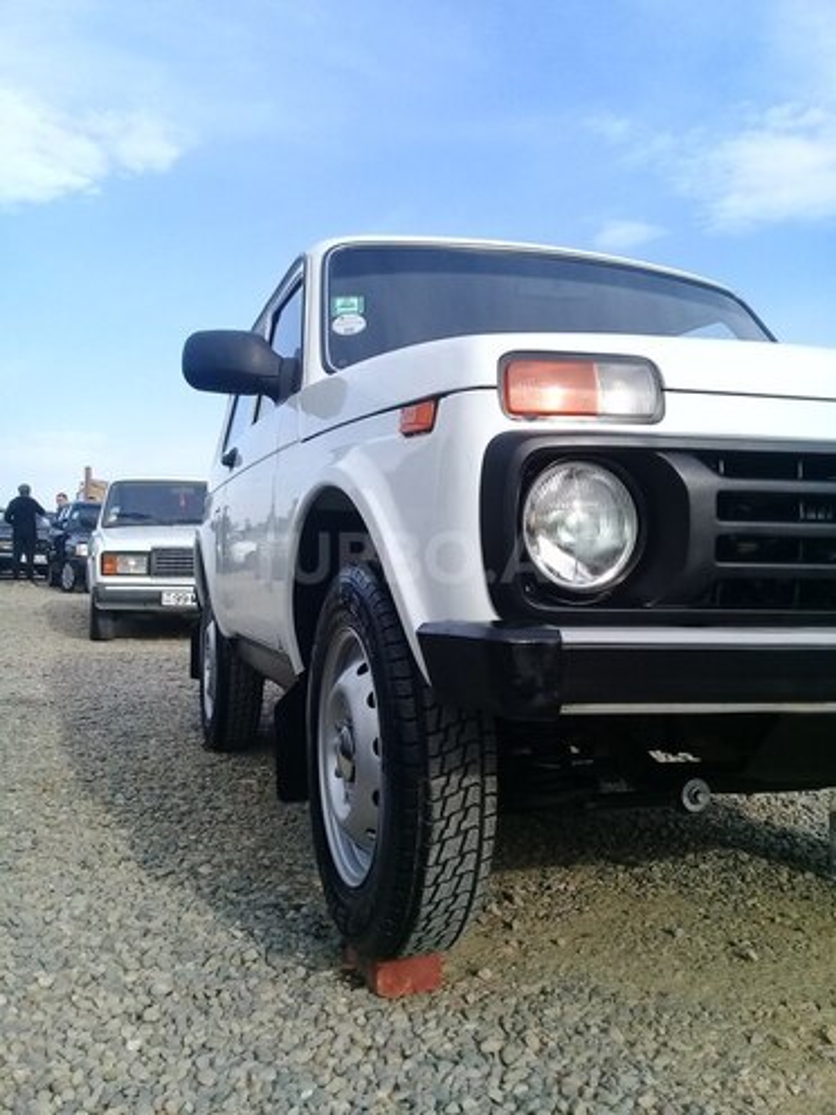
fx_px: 998
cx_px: 418
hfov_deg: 45.4
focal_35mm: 31
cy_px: 558
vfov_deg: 58.4
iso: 50
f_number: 2.2
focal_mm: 3.3
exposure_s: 1/617
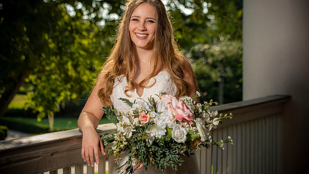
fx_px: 746
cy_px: 81
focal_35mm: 91
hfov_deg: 23.4
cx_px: 154
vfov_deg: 13.3
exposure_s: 1/250
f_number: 5.6
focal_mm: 86
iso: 100
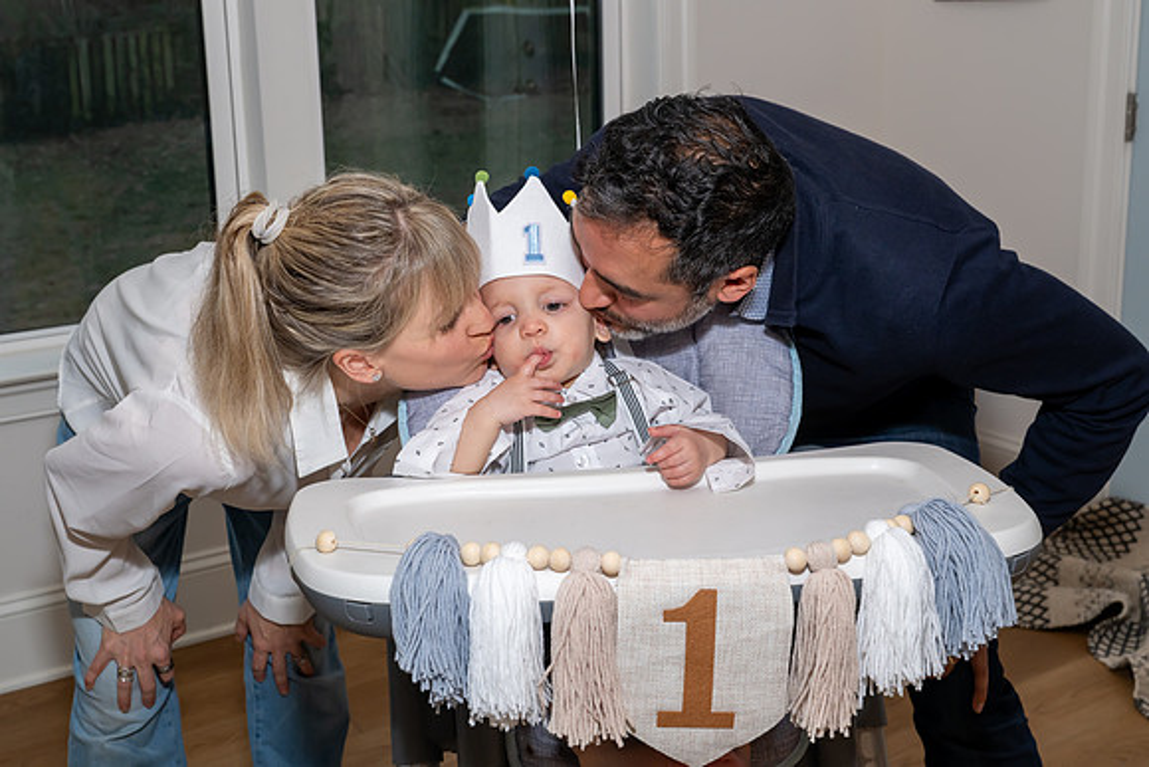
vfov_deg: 31.2
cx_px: 464
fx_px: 1371
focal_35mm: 43
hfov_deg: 45.3
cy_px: 310
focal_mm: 36
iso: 640
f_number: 7.1
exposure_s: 1/250
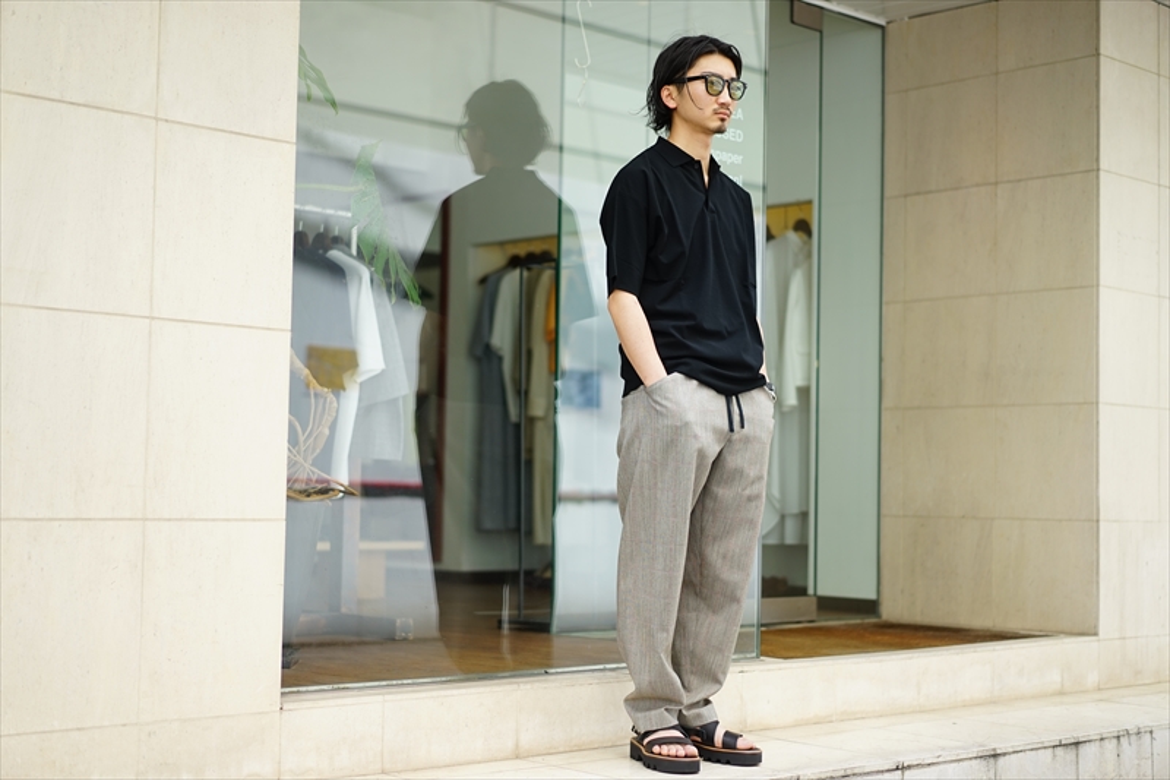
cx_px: 585
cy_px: 390
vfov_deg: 24.6
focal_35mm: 55
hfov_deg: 36.3
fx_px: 1787
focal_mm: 55
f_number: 1.8
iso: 100
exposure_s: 1/640
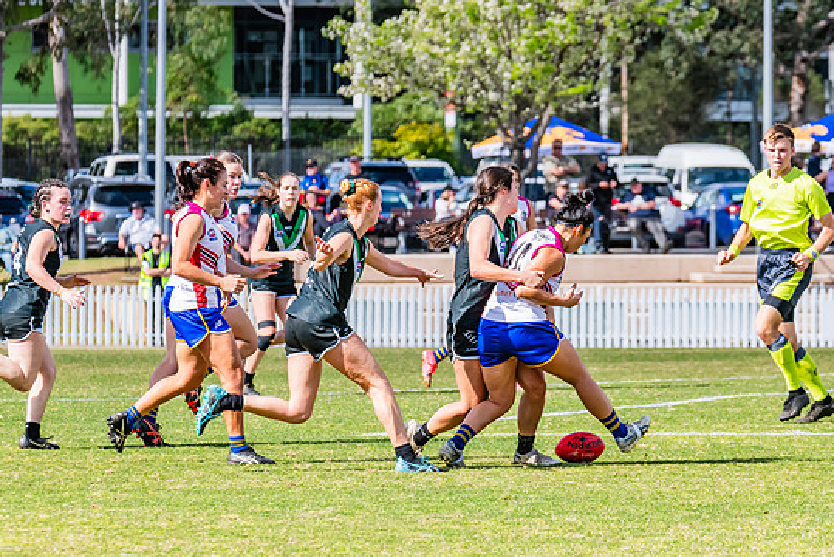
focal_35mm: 359
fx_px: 8321
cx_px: 563
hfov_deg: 5.7
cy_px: 299
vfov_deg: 3.8
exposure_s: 1/1250
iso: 800
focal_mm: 250
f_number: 10
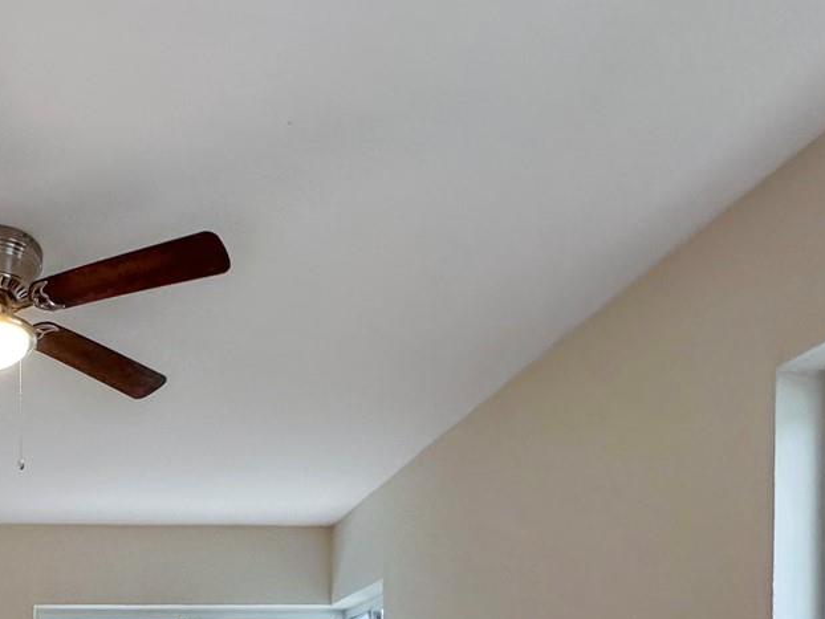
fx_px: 858
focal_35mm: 36
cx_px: 33
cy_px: 753
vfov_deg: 32.4
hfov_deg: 44.9
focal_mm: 2.22
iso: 160
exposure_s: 1/120
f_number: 2.2
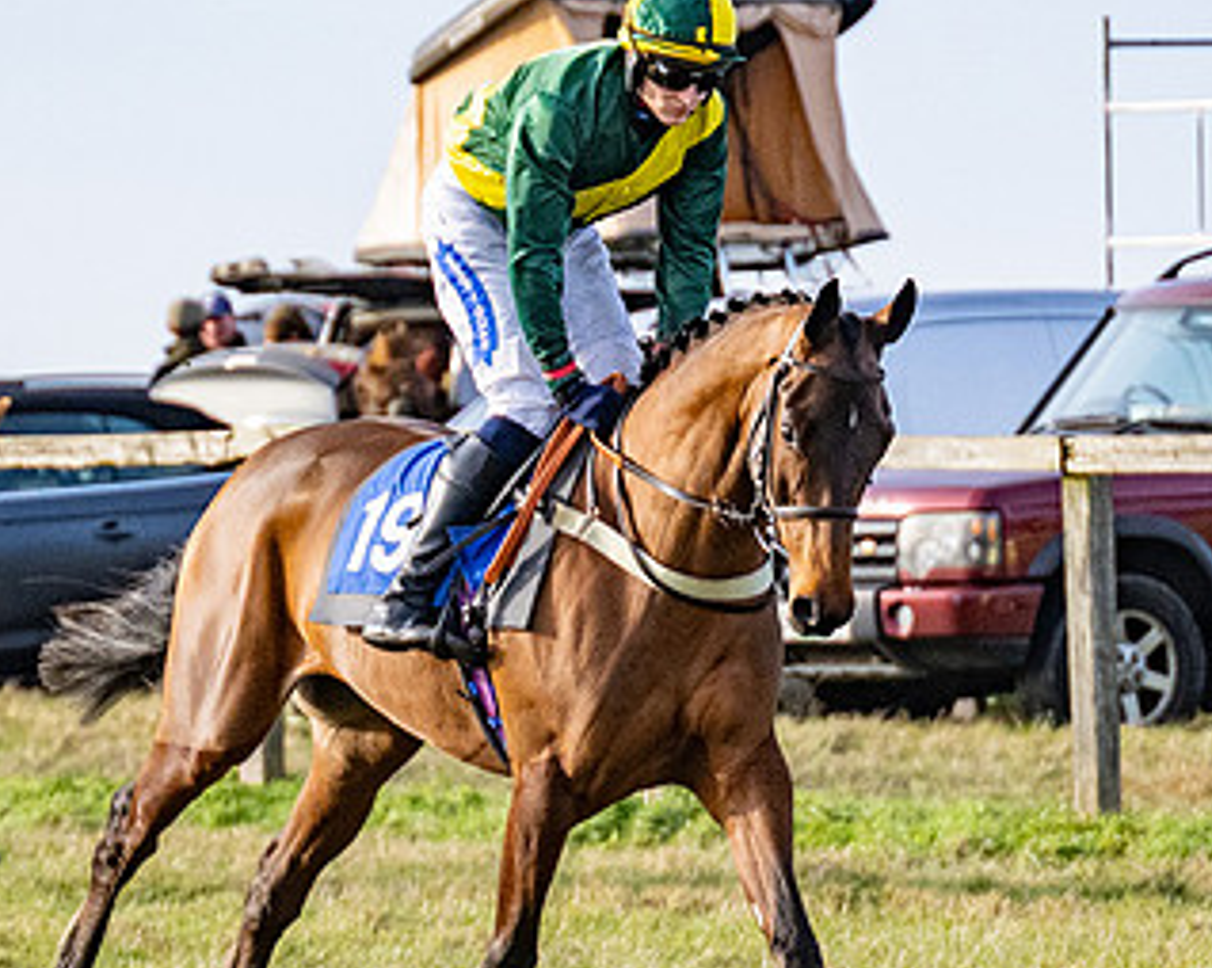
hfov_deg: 4.6
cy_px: 597
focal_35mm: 424
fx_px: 15200
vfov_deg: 3.6
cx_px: 538
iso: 800
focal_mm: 120
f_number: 4
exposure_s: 1/5000
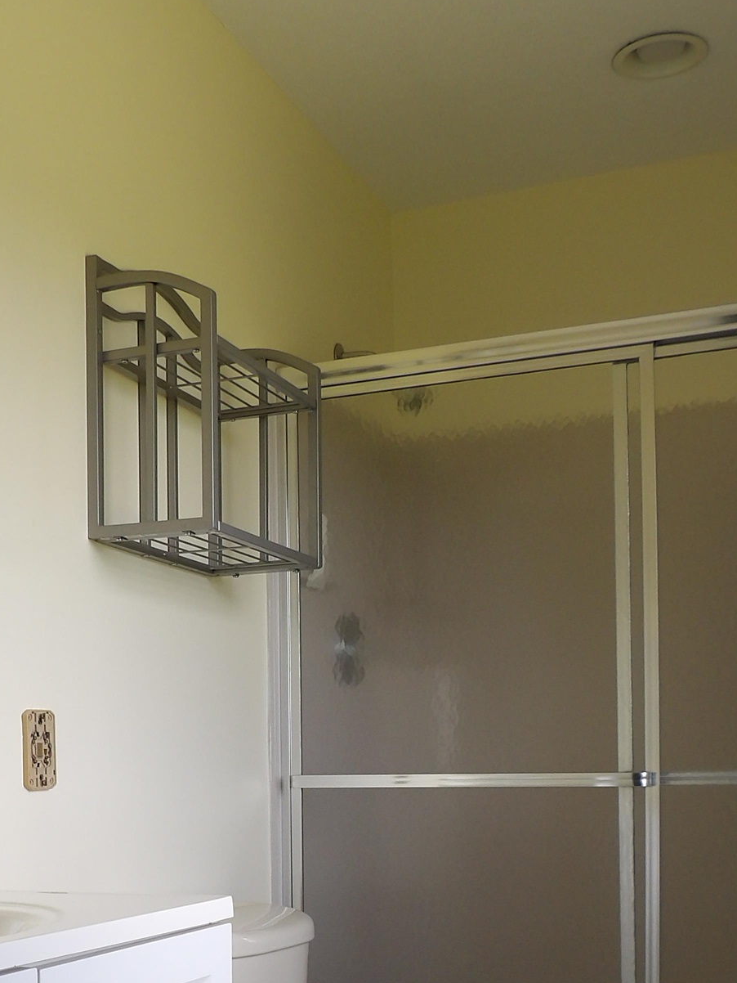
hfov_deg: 31.5
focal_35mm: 46
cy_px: 788
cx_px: 307
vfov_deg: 39.6
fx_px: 1305
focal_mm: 4.3
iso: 100
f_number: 3.2
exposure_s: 1/44
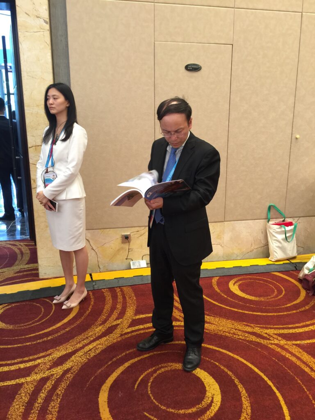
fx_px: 352
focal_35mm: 29
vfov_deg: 61.7
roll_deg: -0.9
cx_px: 158
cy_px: 210
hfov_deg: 48.2
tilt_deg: -14.1
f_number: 2.2
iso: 40
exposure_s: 1/17
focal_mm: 4.15
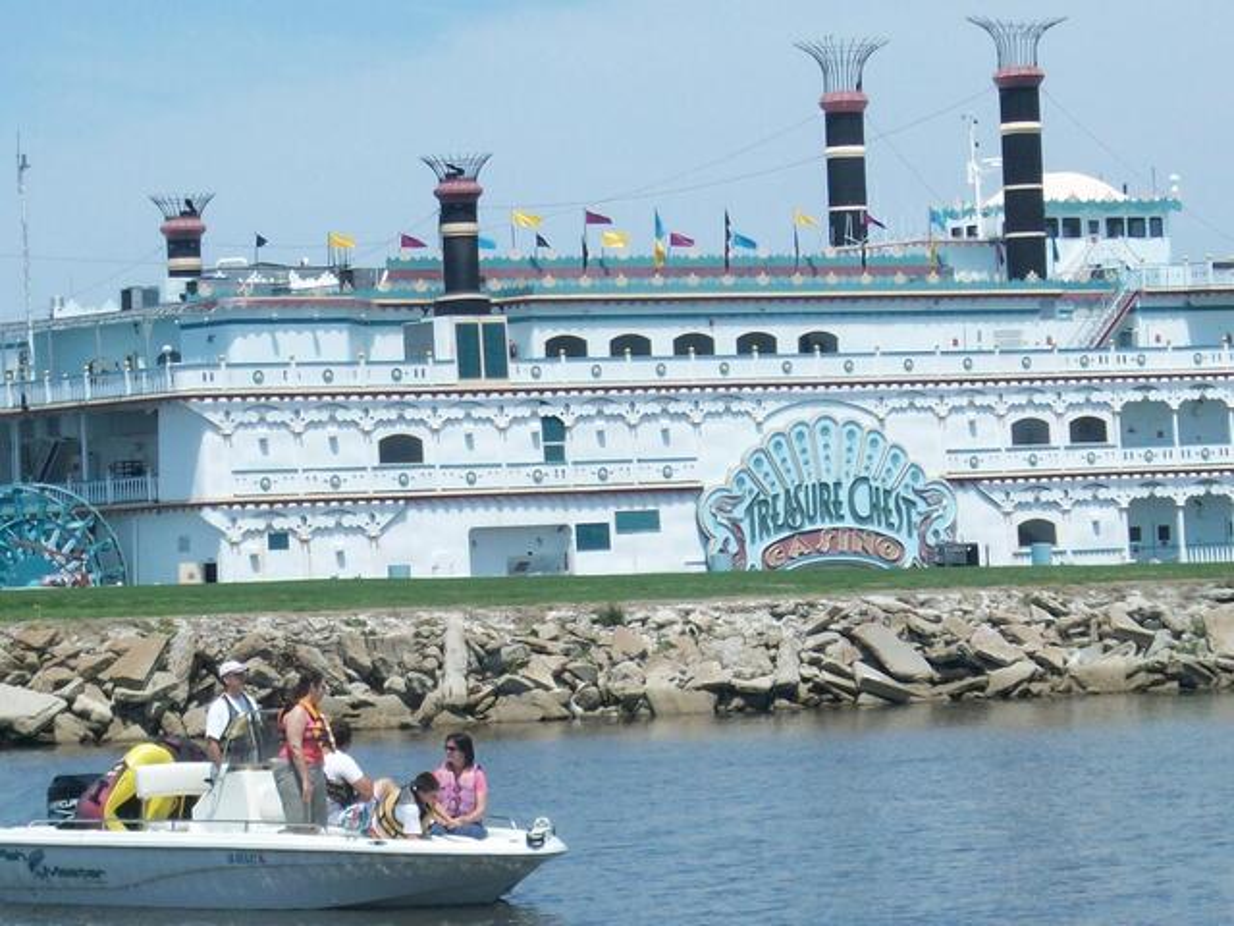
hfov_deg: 19.3
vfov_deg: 14.5
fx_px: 3636
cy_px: 463
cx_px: 617
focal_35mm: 102
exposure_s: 1/451
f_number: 5.1
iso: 64
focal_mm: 17.1
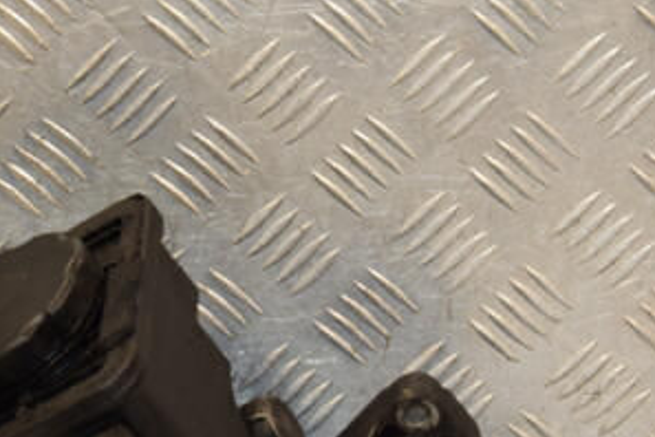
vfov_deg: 7.8
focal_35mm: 176
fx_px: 3202
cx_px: 359
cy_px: 369
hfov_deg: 11.7
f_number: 5
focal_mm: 58
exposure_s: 1/160
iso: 800
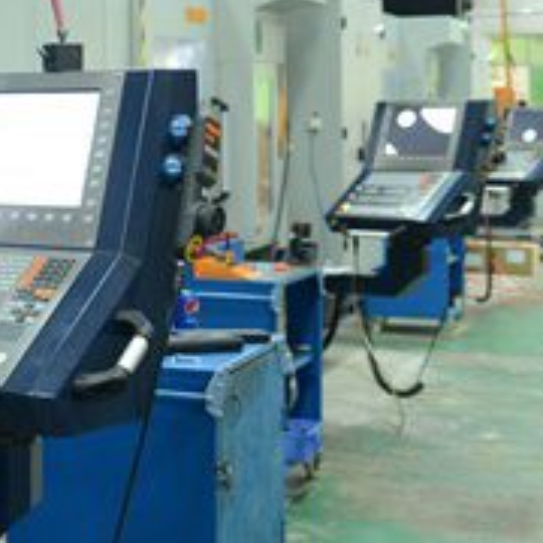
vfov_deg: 22.1
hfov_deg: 19.6
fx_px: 1384
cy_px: 207
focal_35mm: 78
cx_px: -247
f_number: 4
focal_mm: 30
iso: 1600
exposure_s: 1/25
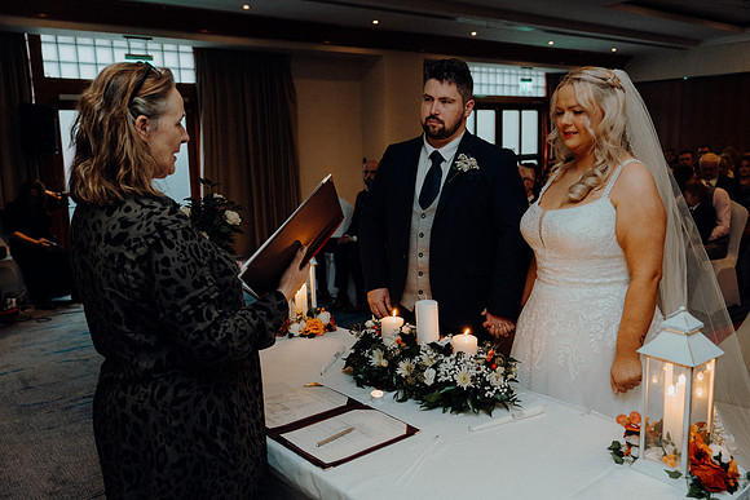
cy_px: 250
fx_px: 646
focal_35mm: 31
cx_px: 375
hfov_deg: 60.3
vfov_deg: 42.3
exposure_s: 1/160
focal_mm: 31
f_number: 3.5
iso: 2500
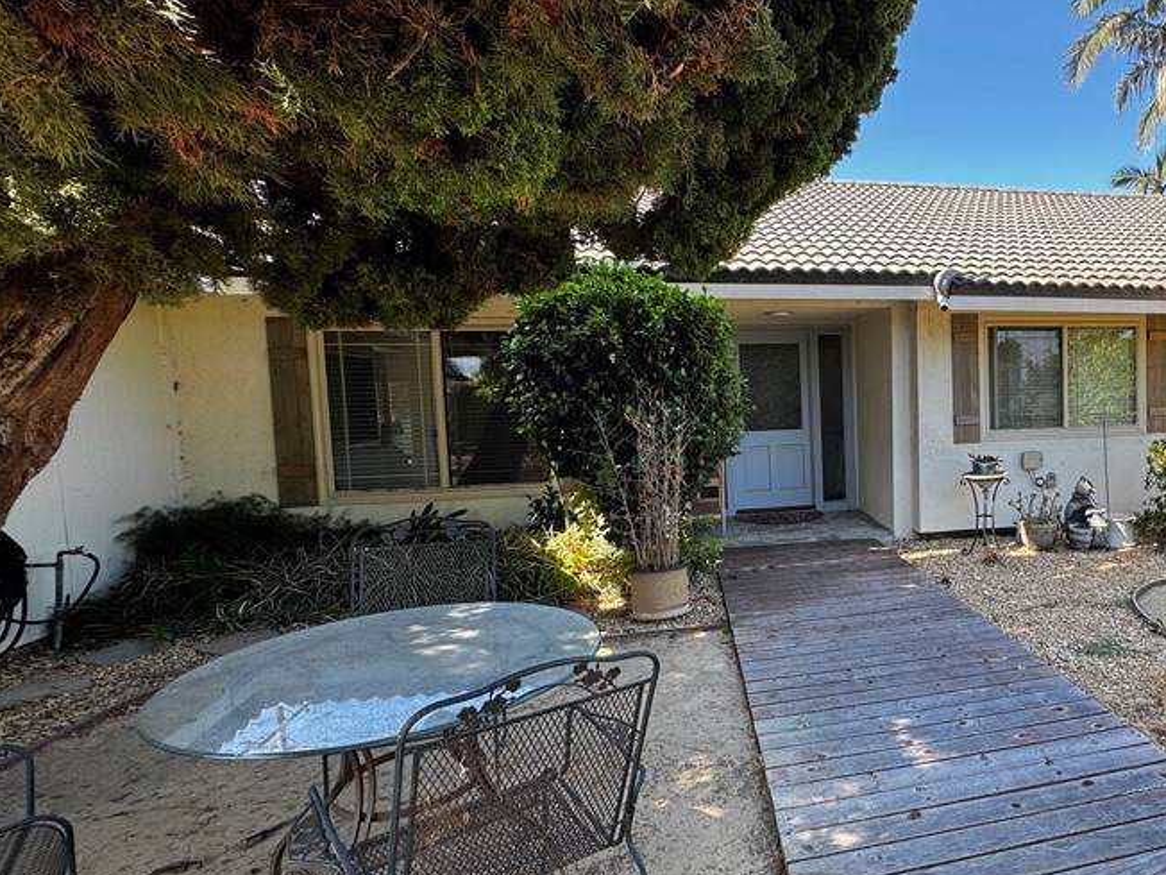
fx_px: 741
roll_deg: +1.5
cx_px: 882
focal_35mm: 22
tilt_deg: -5.1
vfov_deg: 61.1
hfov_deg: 70.9
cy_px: 454
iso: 40
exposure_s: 1/126
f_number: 2.2
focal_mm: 2.22
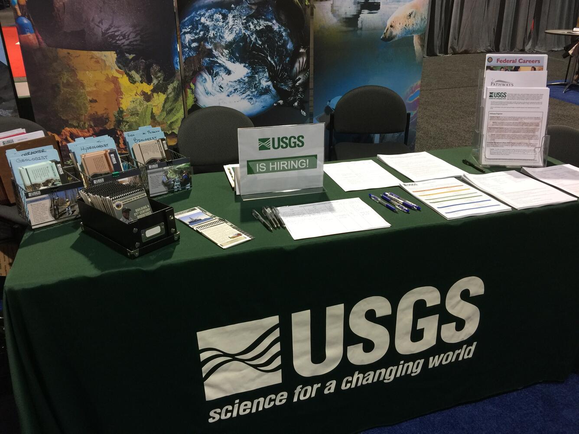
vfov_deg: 48.2
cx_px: 290
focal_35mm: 29
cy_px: 217
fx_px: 485
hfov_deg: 61.7
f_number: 2.2
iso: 64
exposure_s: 1/15
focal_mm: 4.15
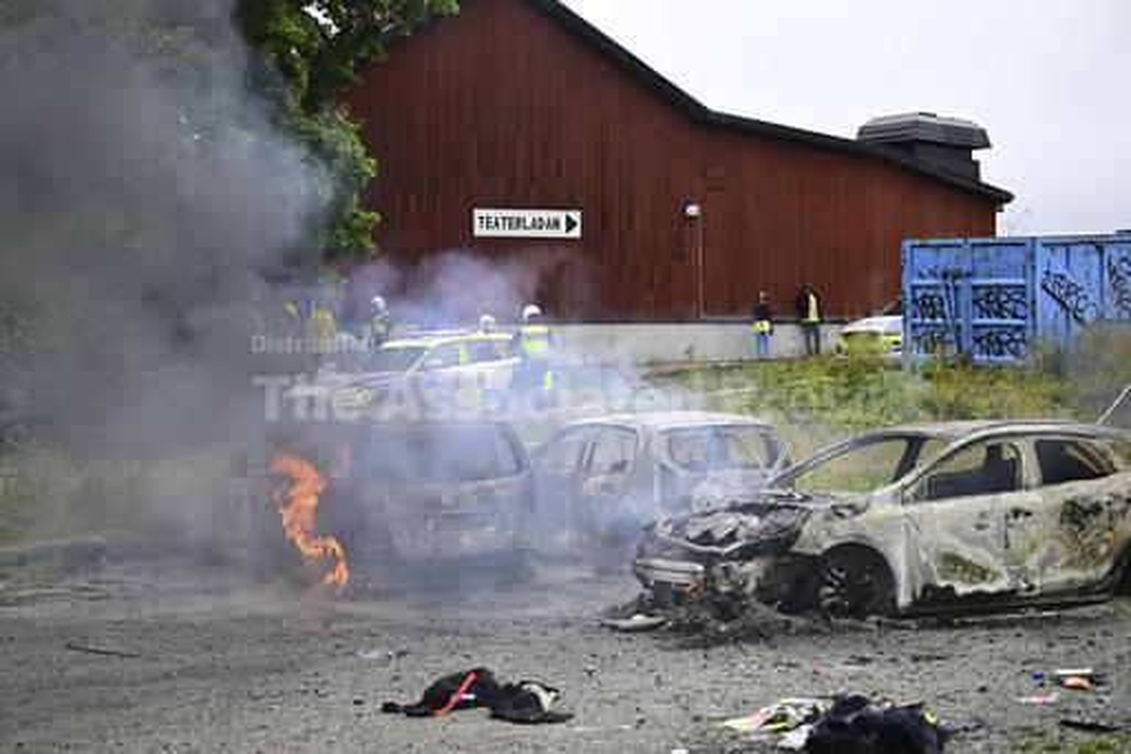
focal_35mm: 71
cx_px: 566
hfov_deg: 28.5
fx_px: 2230
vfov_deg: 19.2
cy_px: 377
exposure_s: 1/500
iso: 140
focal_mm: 71
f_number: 2.8
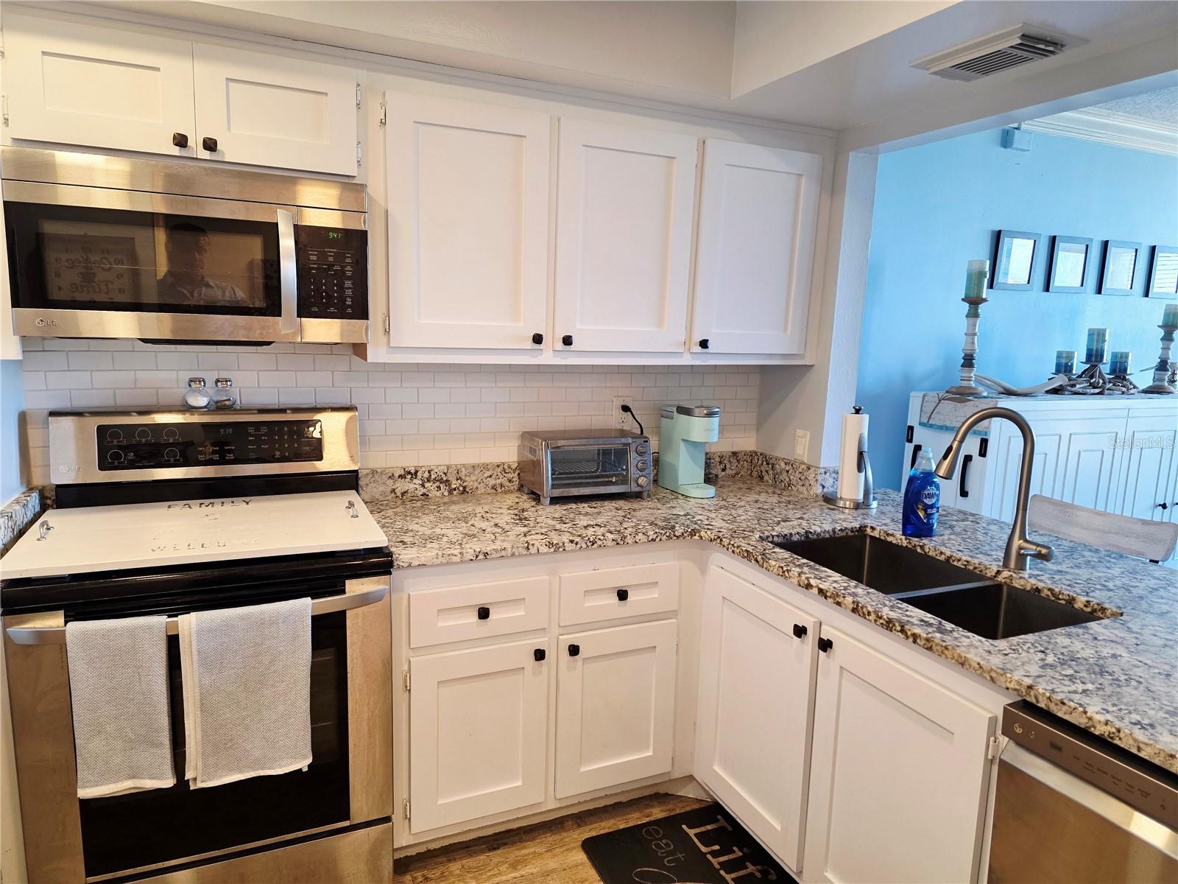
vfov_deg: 58.9
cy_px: 442
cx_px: 589
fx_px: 783
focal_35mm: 23
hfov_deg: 73.9
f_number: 1.7
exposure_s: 1/120
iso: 200
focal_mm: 6.3
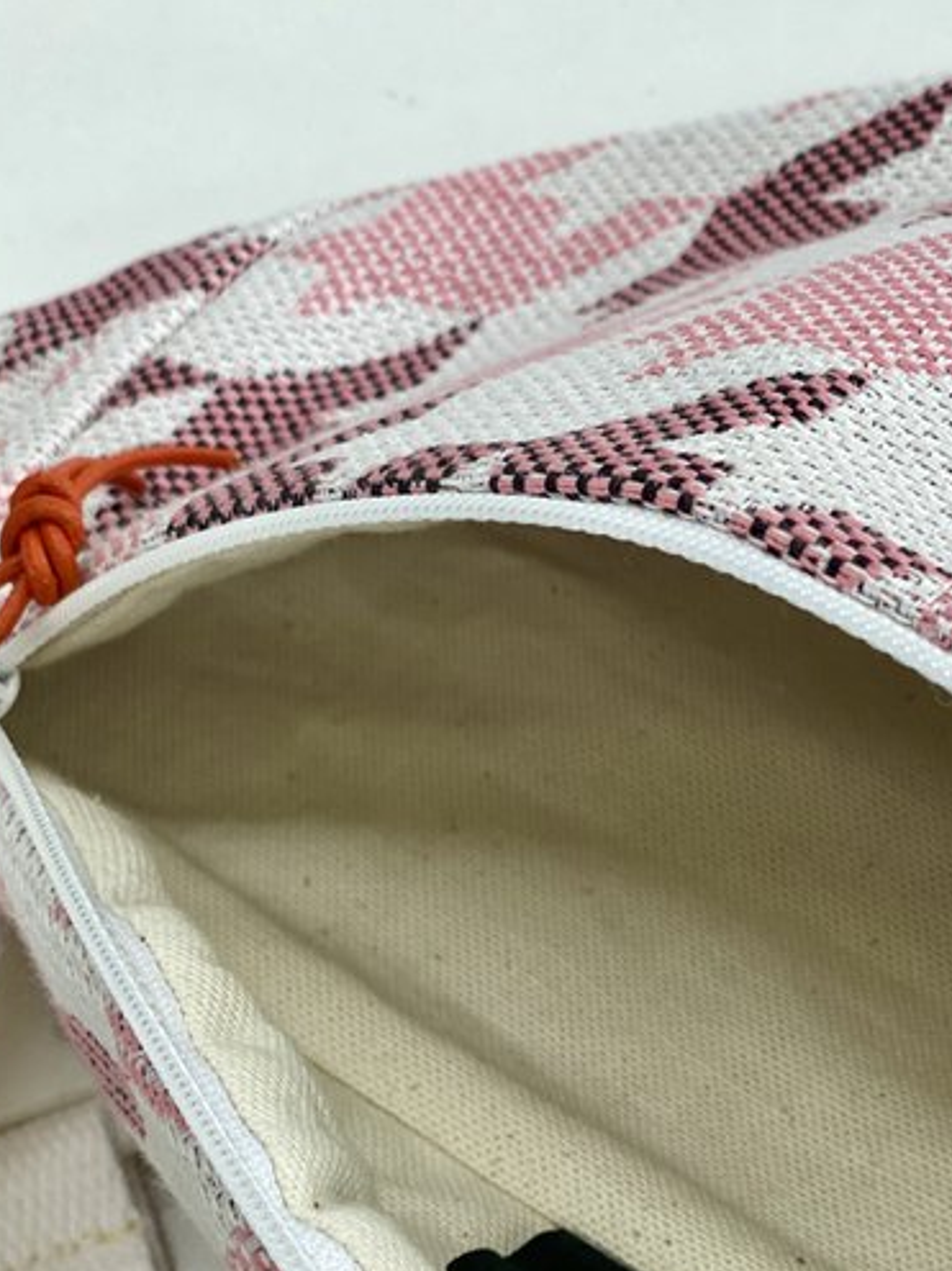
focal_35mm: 84
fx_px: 3082
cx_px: 695
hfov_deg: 17.5
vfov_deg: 23.1
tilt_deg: -58.5
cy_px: 891
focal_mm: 6
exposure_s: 1/122
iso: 50
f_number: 2
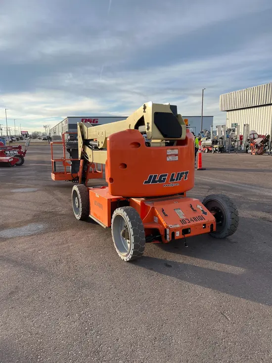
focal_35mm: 26
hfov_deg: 53.1
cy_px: 182
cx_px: 136
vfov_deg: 67.3
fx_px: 272
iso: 50
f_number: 1.6
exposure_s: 1/1325
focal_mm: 5.1
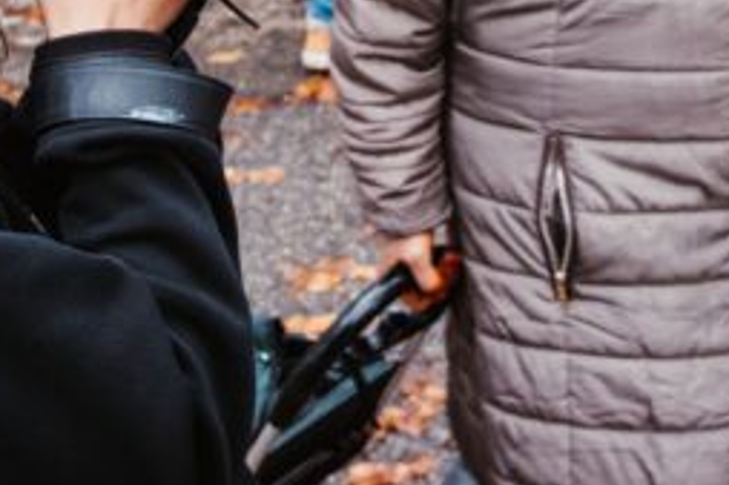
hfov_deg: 19.3
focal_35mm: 106
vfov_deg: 12.5
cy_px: -156
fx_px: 2145
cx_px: 422
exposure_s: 1/180
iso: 800
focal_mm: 35
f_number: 6.7
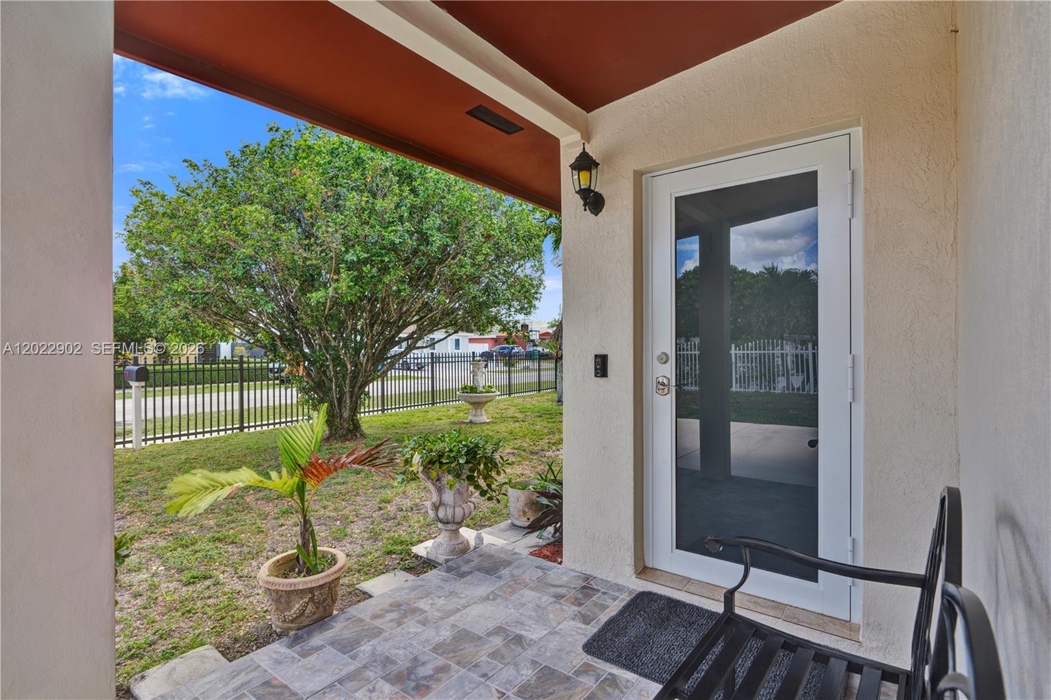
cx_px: 526
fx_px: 467
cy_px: 350
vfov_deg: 73.7
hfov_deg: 96.8
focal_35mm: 16
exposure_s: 1/200
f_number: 6.3
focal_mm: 16
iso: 50
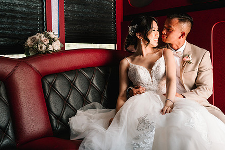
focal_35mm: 47
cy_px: 72
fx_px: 294
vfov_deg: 28.6
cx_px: 103
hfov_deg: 41.9
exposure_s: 1/200
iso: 500
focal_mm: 35
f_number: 3.2
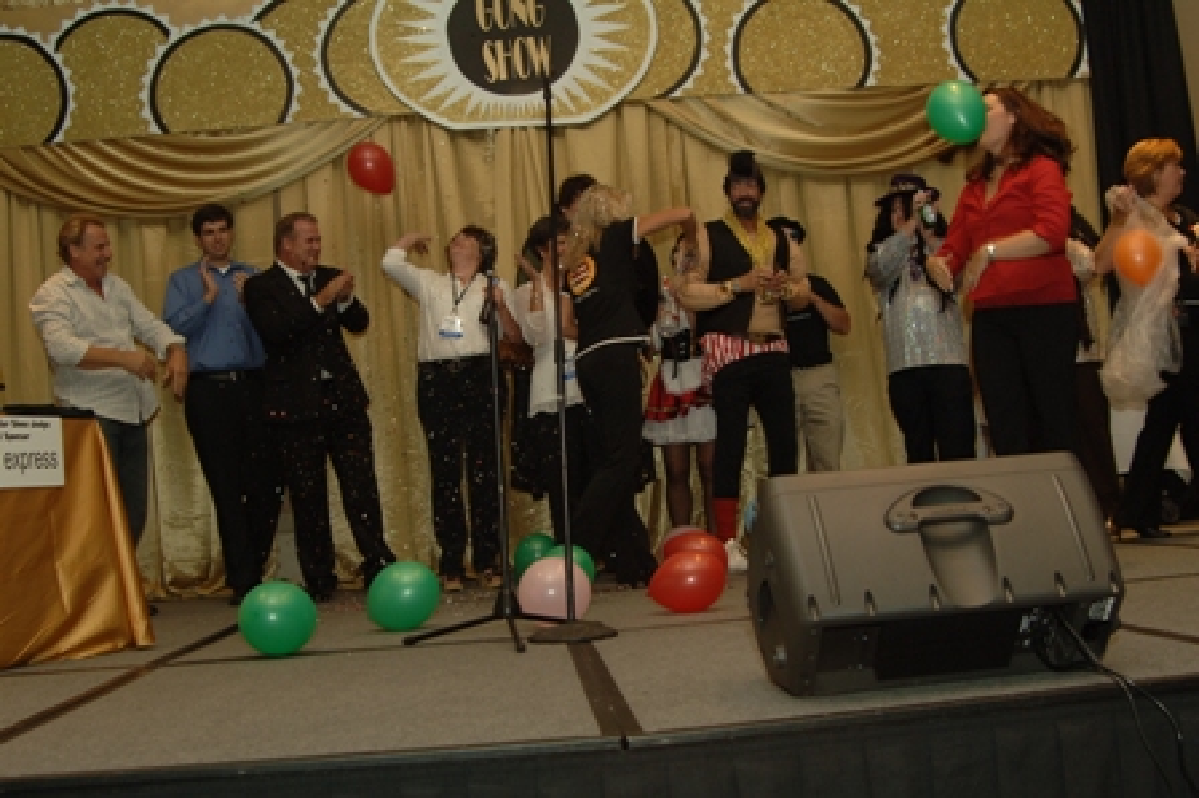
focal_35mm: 42
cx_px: 600
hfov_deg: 46.4
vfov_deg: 31.8
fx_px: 1398
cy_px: 399
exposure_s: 1/60
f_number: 4
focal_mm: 28
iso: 400
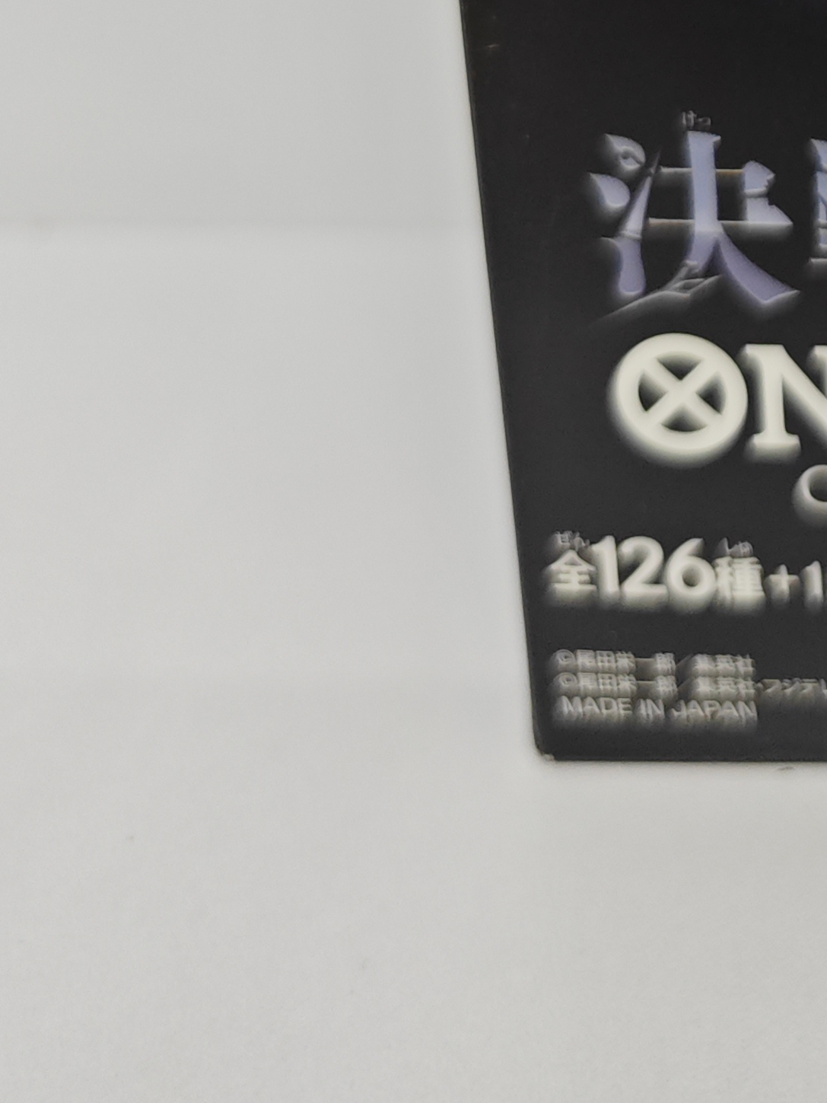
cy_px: -380
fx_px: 2070
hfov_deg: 20.7
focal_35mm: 65
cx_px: 1058
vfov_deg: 25.2
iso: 80
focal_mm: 7.79
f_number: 1.9
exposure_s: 1/100
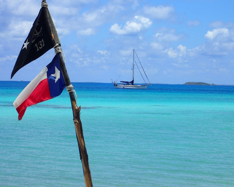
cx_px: 109
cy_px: 86
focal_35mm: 125
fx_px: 866
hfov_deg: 15.4
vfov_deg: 12.3
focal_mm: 18
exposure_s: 1/500
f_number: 6.3
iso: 100
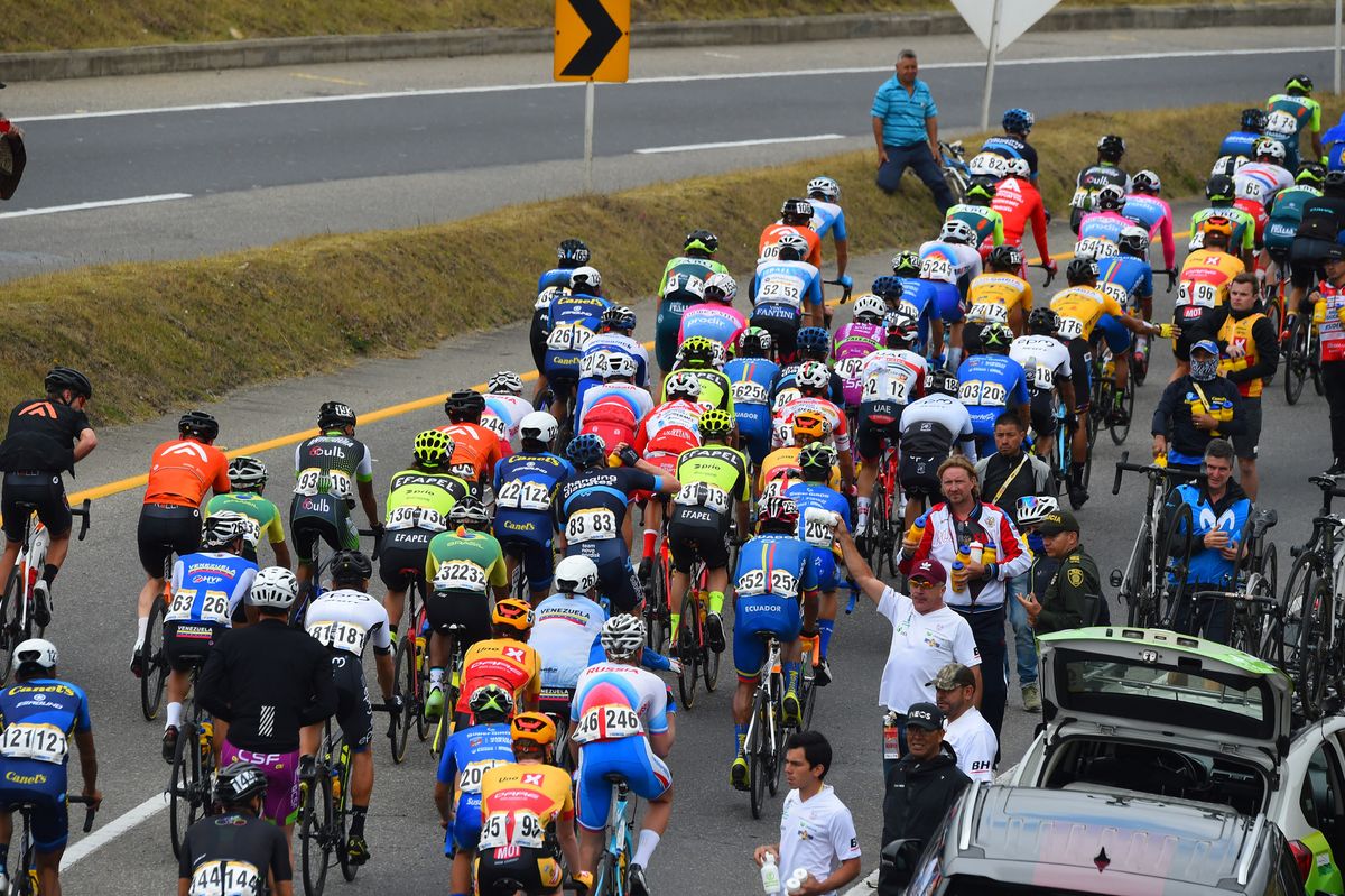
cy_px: 448
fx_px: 13070
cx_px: 672
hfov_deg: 5.9
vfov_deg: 3.9
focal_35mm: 350
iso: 1000
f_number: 10
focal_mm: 350
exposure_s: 1/1600
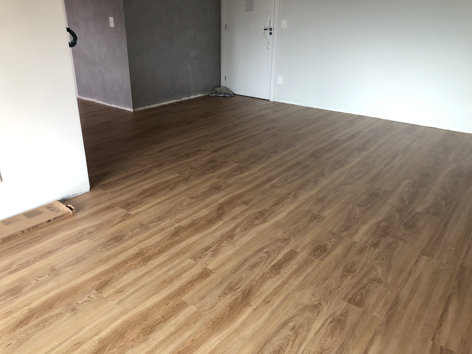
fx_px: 382
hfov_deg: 63.4
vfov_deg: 49.7
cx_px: 236
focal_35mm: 28
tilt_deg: -23.0
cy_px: 177
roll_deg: -0.1
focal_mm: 4
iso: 40
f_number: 1.8
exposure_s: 1/30
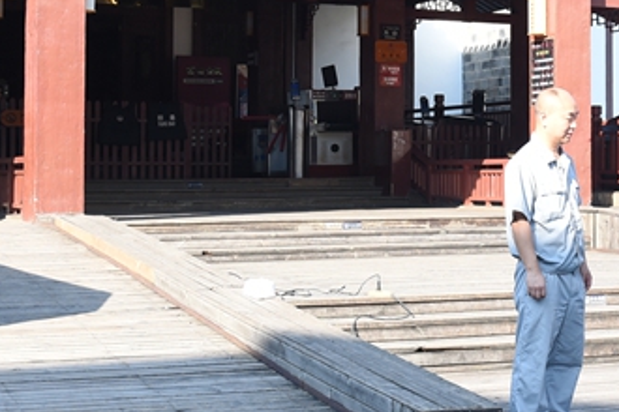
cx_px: 572
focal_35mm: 92
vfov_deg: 14.8
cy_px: 118
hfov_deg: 21.6
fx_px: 1582
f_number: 8
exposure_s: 1/500
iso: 1000
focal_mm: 38
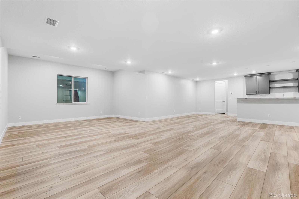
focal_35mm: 16
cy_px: 100
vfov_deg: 73.7
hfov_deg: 96.7
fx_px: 133
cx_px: 150
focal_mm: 16
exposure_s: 1/5
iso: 500
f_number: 8
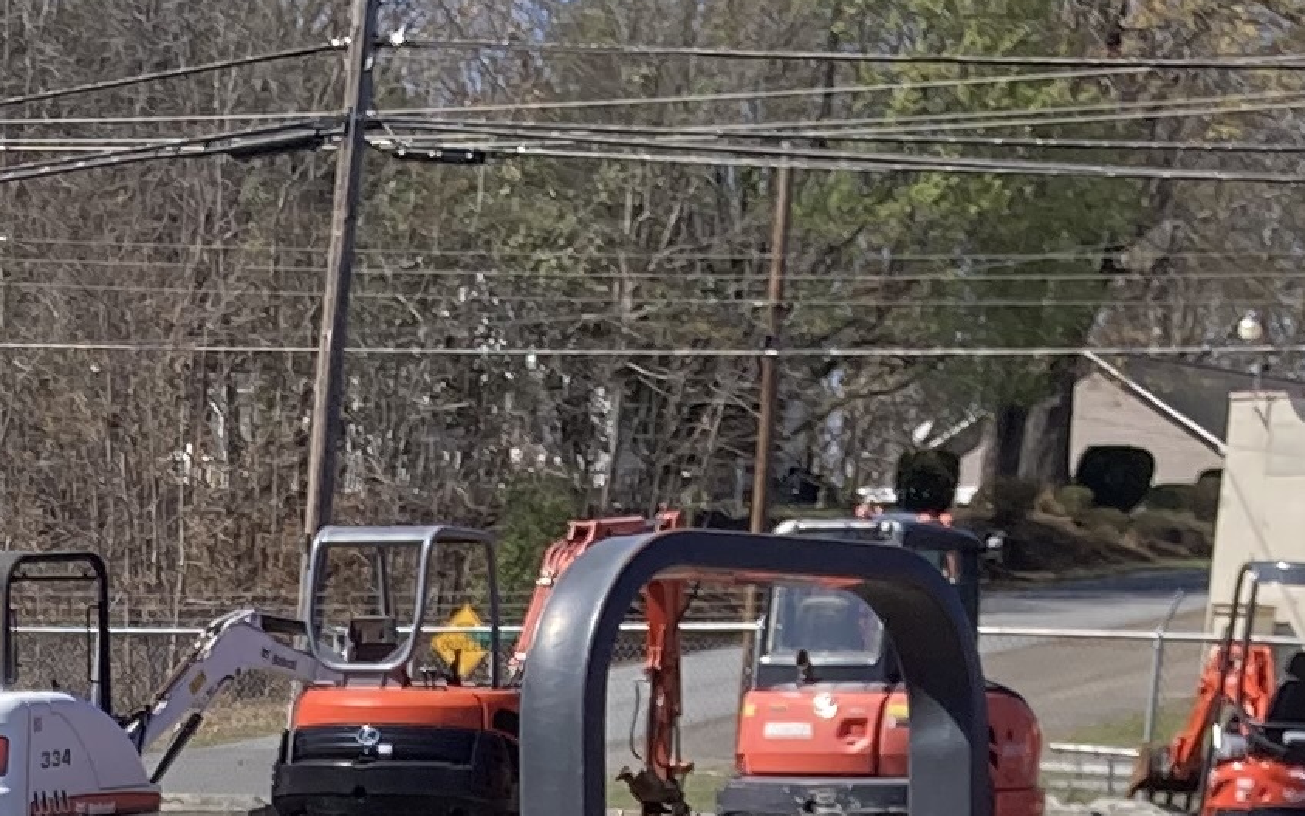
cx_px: -509
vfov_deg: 8.3
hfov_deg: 14.0
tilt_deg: -15.8
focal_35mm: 142
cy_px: 2098
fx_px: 5051
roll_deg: -2.5
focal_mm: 3.99
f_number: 1.8
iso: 20
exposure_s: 1/1066
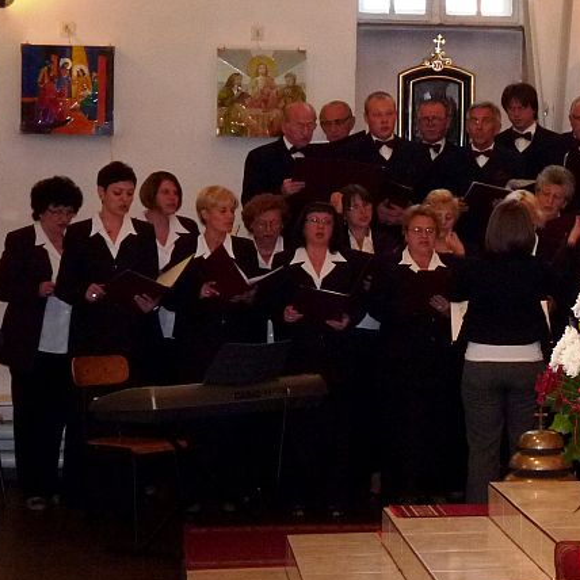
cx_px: 657
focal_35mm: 130
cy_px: 150
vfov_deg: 13.4
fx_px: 2464
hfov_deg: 13.1
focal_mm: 11.1
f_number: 3.4
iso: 250
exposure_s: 1/30
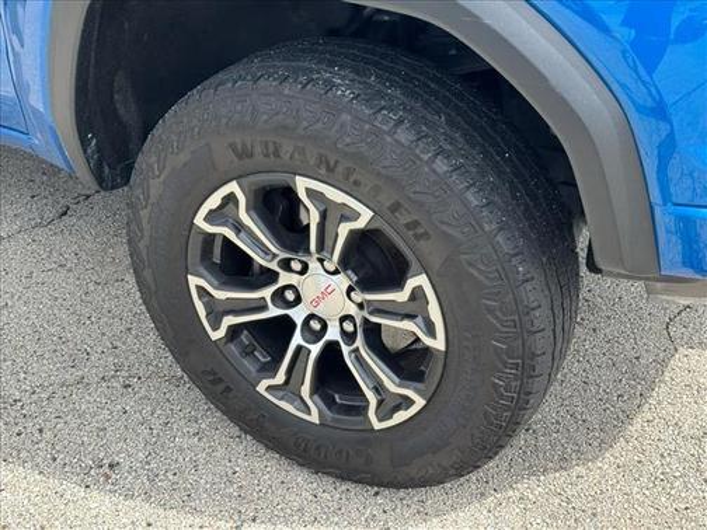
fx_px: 980
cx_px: 354
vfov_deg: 30.3
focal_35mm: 48
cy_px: 265
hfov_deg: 39.7
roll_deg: -1.4
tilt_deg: -33.1
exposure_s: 1/1059
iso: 64
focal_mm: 6.76
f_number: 1.78
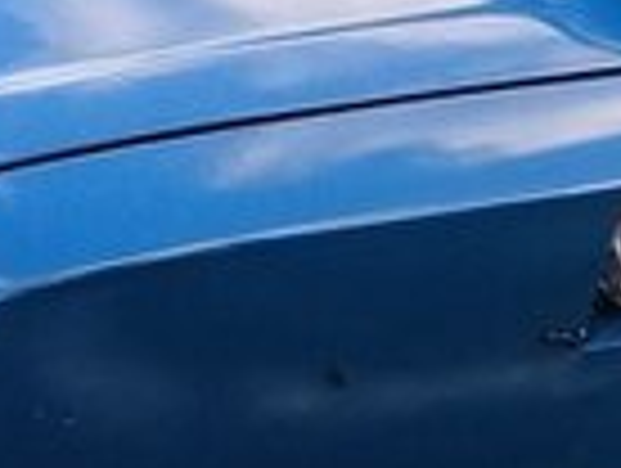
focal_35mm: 148
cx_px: 562
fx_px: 2660
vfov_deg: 9.9
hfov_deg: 13.2
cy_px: -88
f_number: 2.2
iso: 80
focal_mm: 3.3
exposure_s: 1/100
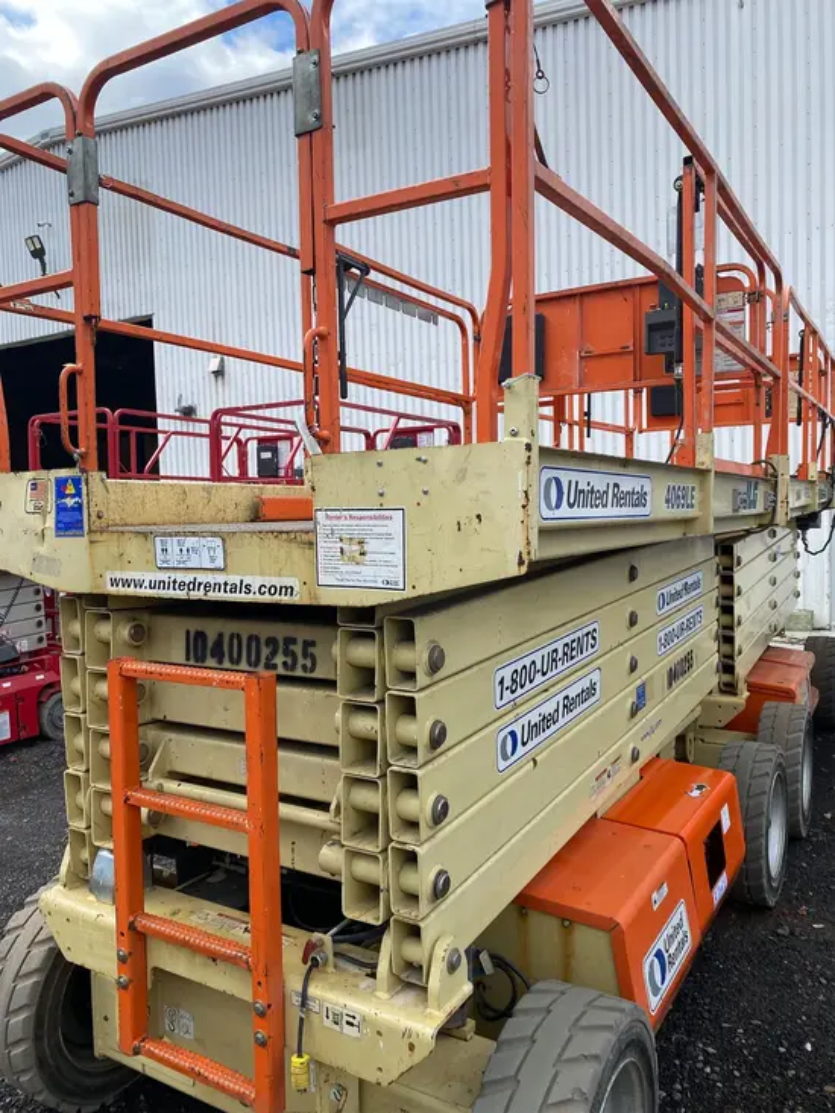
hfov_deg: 53.1
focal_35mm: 26
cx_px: 418
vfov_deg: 67.3
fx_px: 836
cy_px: 556
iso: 32
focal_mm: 4.25
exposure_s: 1/965
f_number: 1.8
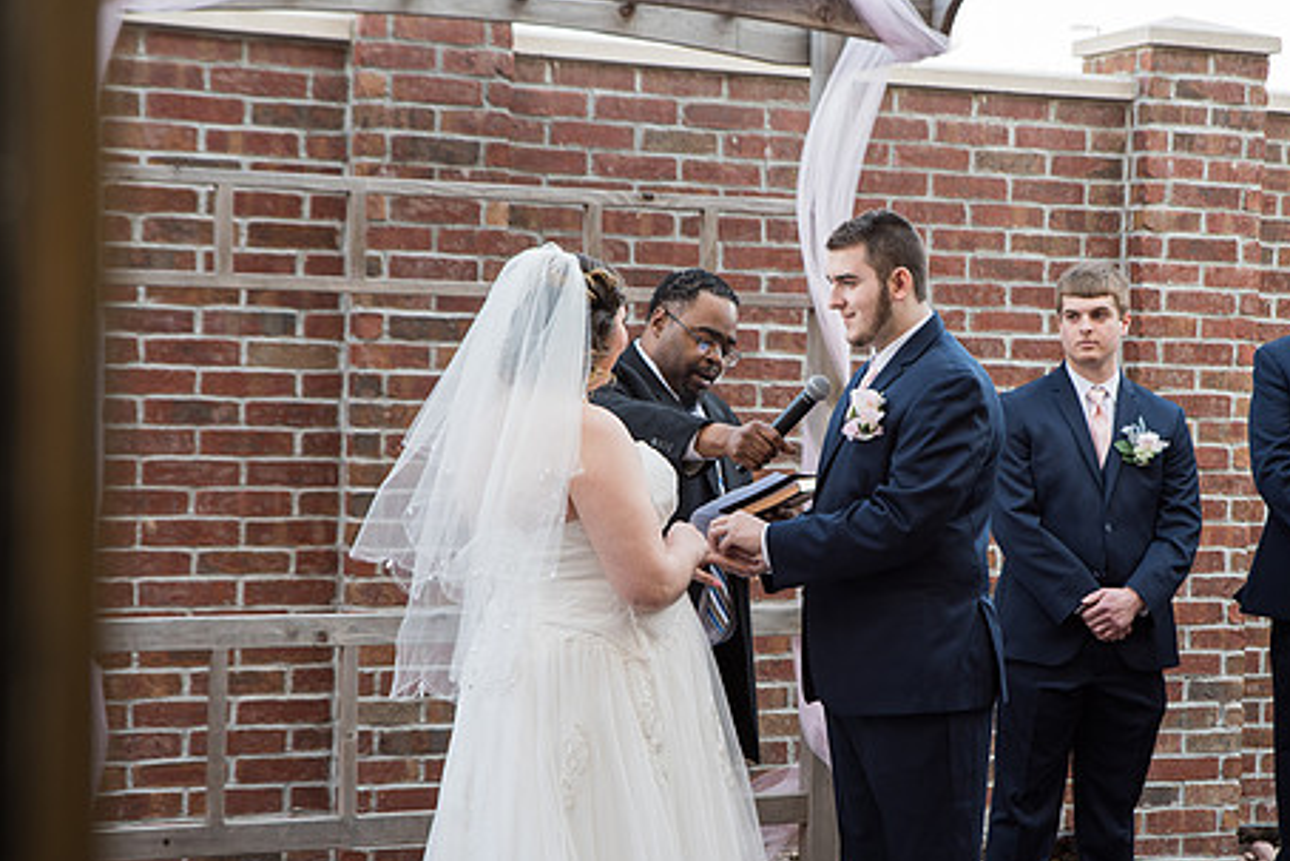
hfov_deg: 24.4
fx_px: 2975
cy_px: 473
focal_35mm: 83
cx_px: 815
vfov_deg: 16.5
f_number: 3.5
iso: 250
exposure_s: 1/200
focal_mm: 65
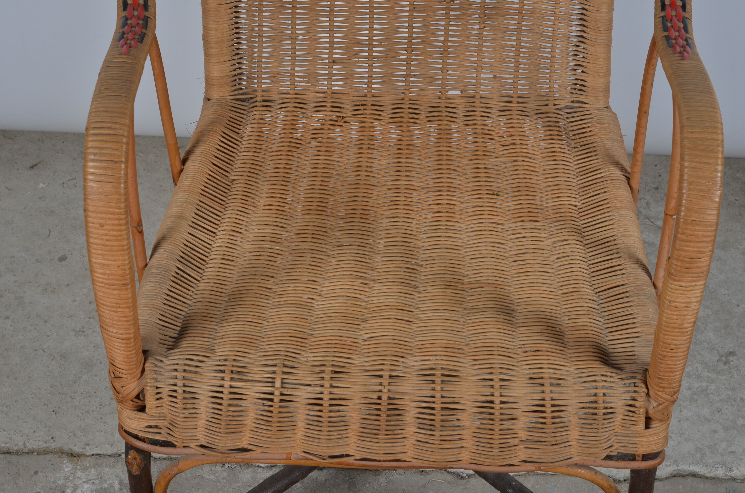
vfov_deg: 18.1
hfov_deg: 27.0
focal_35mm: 75
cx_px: 372
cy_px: 246
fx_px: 1549
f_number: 11
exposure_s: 1/125
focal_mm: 50
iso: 100
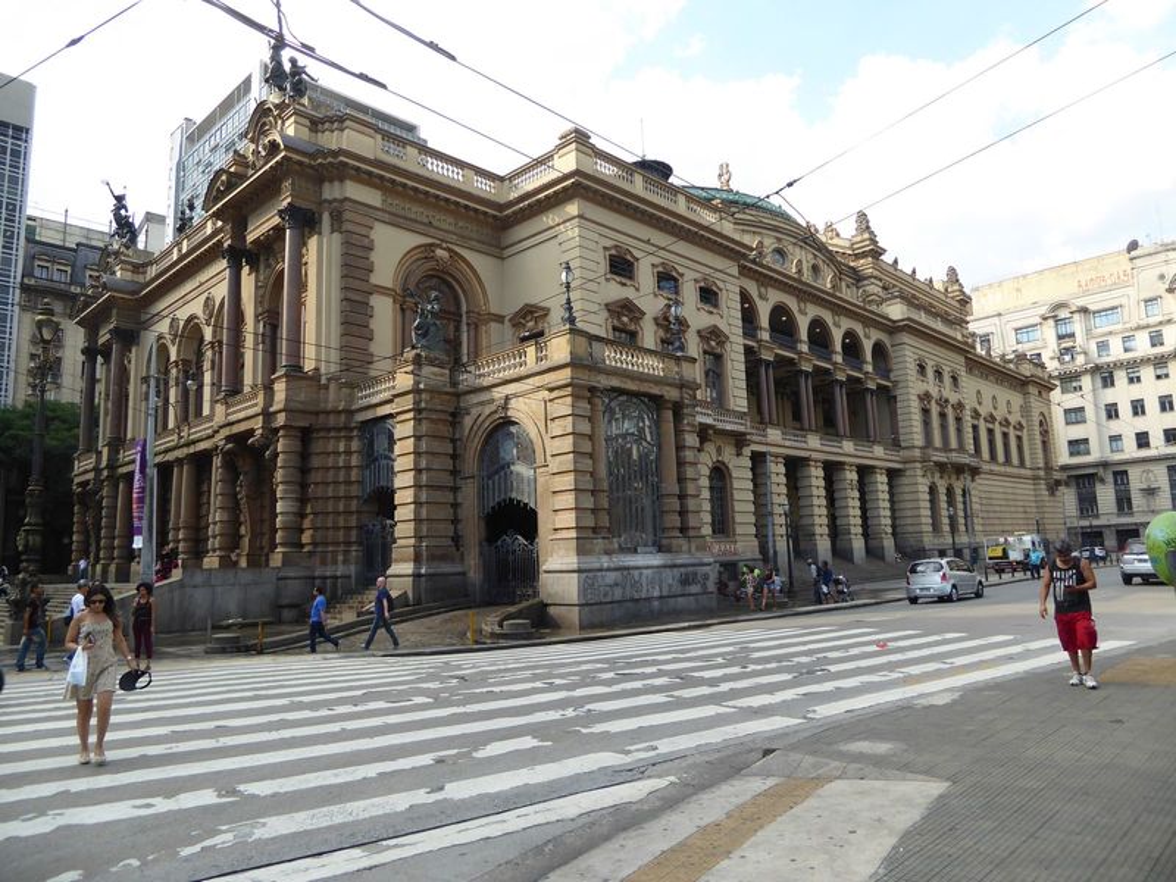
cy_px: 441
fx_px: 849
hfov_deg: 69.4
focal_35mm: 25
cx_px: 588
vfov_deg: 54.9
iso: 80
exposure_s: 1/250
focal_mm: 4.3
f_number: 3.3
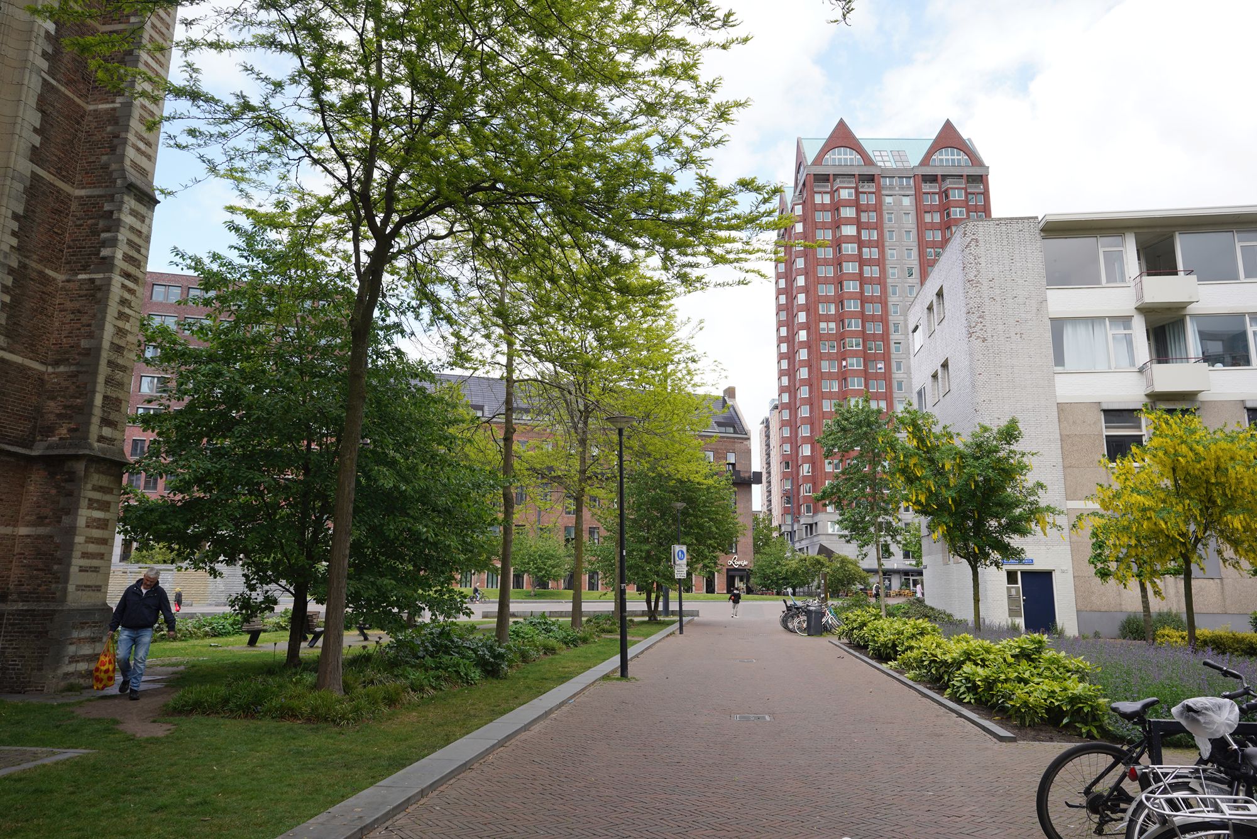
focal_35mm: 24
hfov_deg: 73.7
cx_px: 628
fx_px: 838
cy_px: 420
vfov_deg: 53.1
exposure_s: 1/100
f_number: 7.1
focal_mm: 24
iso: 100
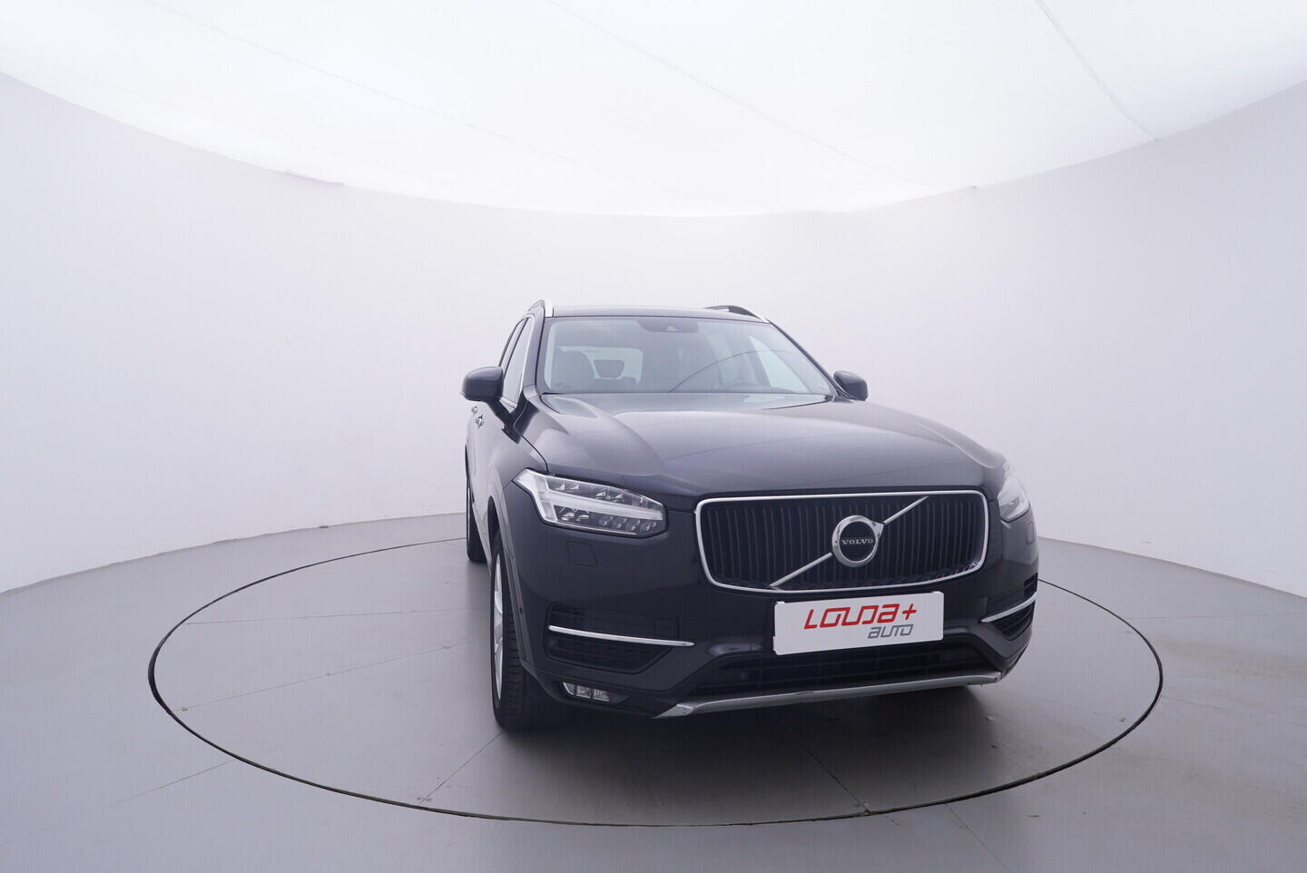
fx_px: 817
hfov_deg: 77.3
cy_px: 436
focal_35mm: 22
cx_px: 654
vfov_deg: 56.2
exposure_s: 1/80
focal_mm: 15
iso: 200
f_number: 5
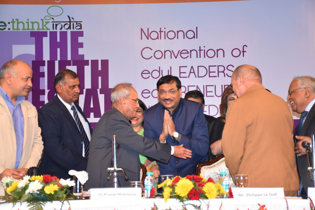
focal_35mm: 84
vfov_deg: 16.3
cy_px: 105
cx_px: 158
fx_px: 735
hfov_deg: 24.2
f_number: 4.8
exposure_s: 1/60
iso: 900
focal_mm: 56
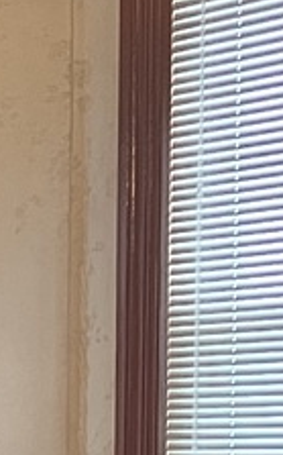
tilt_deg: -9.1
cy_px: 749
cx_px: -452
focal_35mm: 178
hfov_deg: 6.9
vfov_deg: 11.2
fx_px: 2201
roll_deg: +2.0
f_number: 1.5
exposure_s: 1/60
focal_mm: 5.7
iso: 400
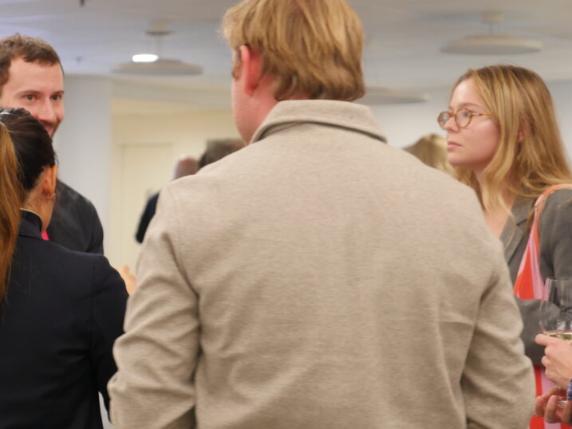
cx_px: 204
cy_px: 238
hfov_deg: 19.6
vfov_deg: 14.8
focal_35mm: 100
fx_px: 1653
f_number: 2.8
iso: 1000
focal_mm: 35
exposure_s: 1/80
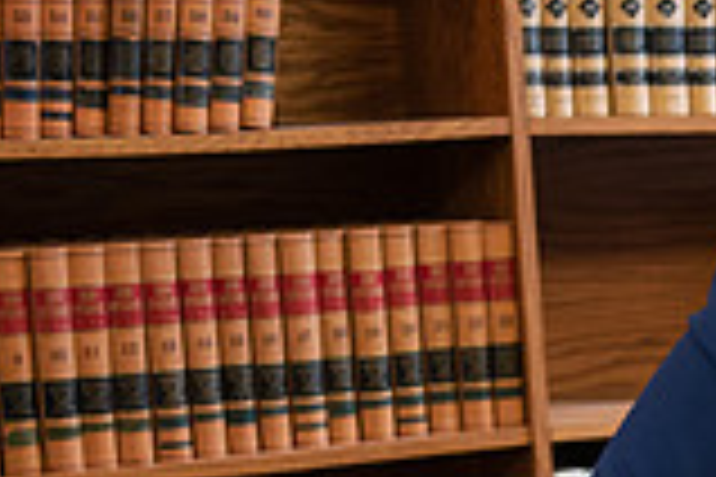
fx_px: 3262
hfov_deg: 11.9
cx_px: 1112
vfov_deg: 8.3
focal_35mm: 164
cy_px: 628
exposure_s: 1/125
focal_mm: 45
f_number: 3.2
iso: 800
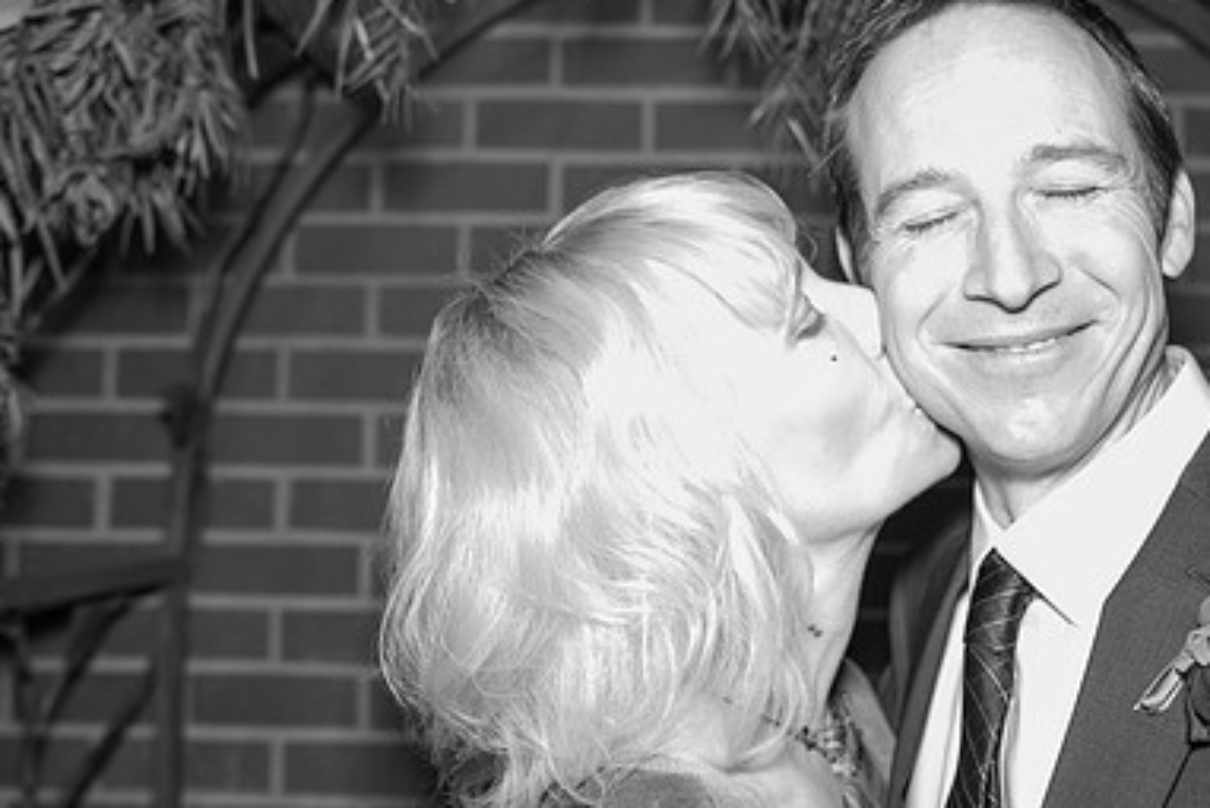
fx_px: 1278
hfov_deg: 50.1
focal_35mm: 38
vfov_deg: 35.1
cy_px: 366
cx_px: 770
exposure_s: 1/125
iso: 2000
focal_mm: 25
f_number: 2.8
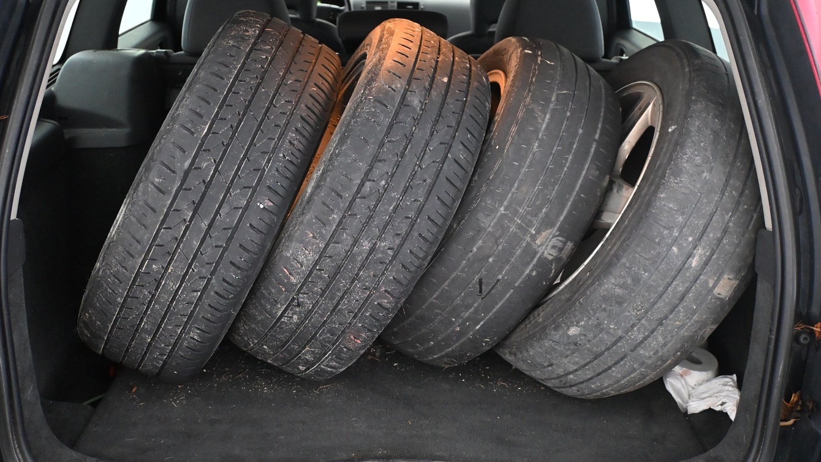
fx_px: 848
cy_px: 228
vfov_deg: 30.5
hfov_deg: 51.7
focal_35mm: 39
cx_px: 407
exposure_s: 1/60
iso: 4500
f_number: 3.8
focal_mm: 20.5
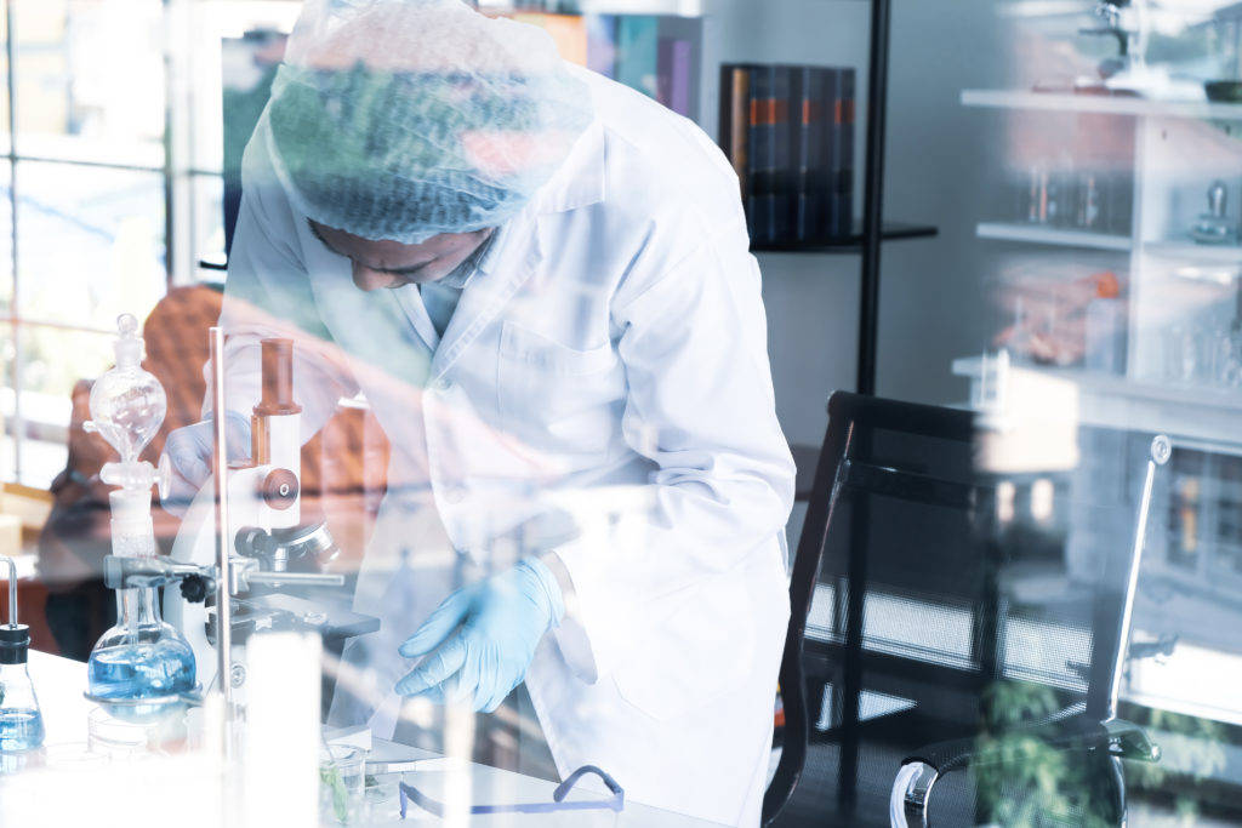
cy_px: 414
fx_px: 2864
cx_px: 621
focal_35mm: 83
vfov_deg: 16.5
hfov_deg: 24.5
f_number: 4
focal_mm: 55
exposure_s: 1/170
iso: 400
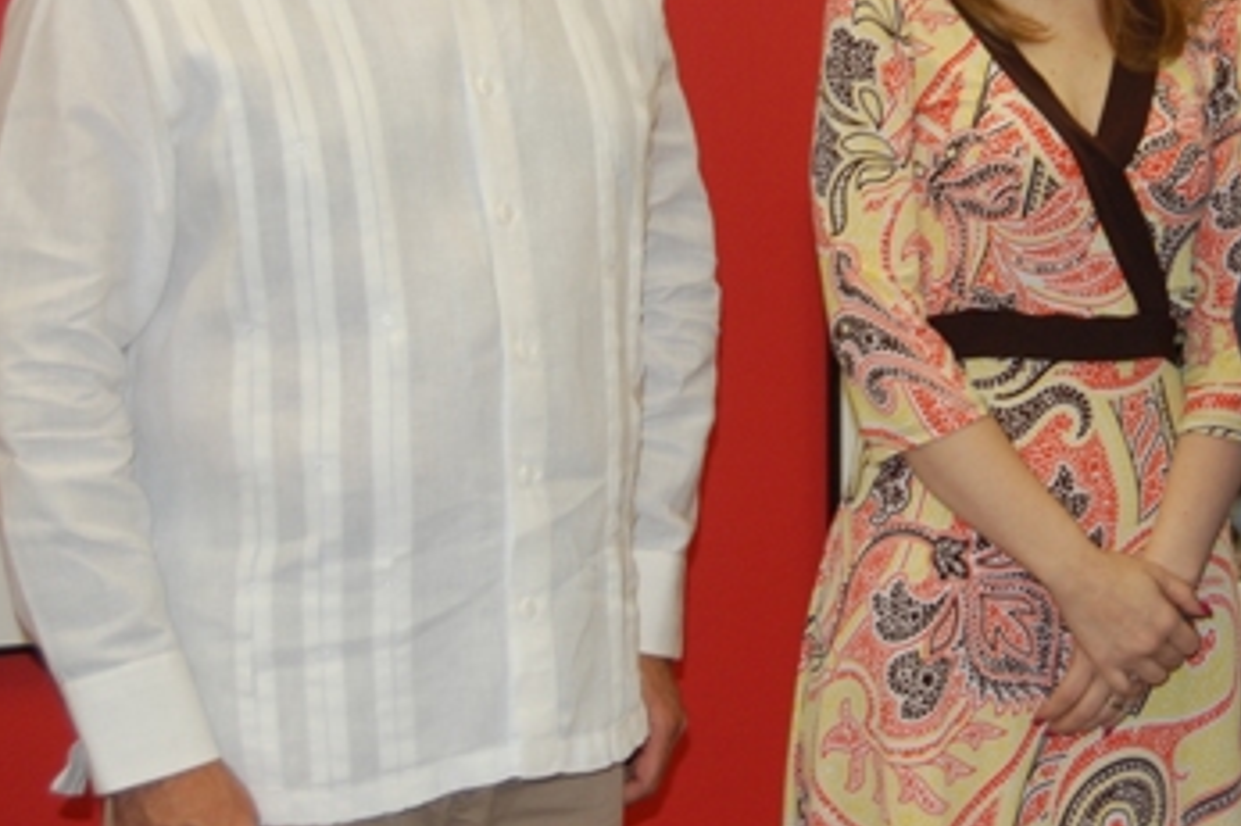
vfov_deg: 14.4
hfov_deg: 21.5
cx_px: 973
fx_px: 3239
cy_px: 118
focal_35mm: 94
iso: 400
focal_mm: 34
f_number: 4.5
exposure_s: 1/60
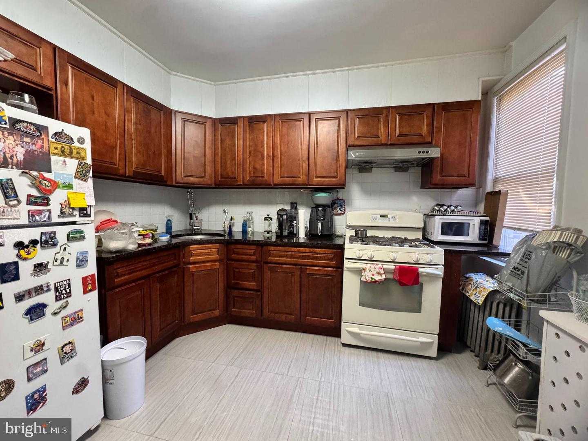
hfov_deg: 102.1
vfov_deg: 85.7
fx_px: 238
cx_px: 294
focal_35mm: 14
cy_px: 220
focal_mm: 2.22
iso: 400
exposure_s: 1/60
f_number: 2.2
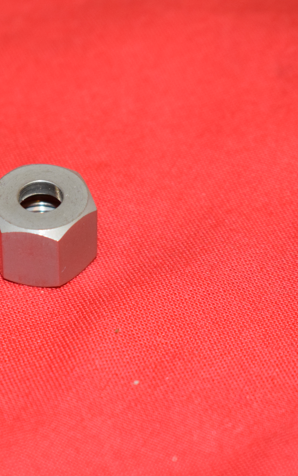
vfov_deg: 15.7
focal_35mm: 133
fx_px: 1725
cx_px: 46
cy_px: 229
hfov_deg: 9.8
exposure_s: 1/125
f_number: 5.6
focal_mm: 55
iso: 2000
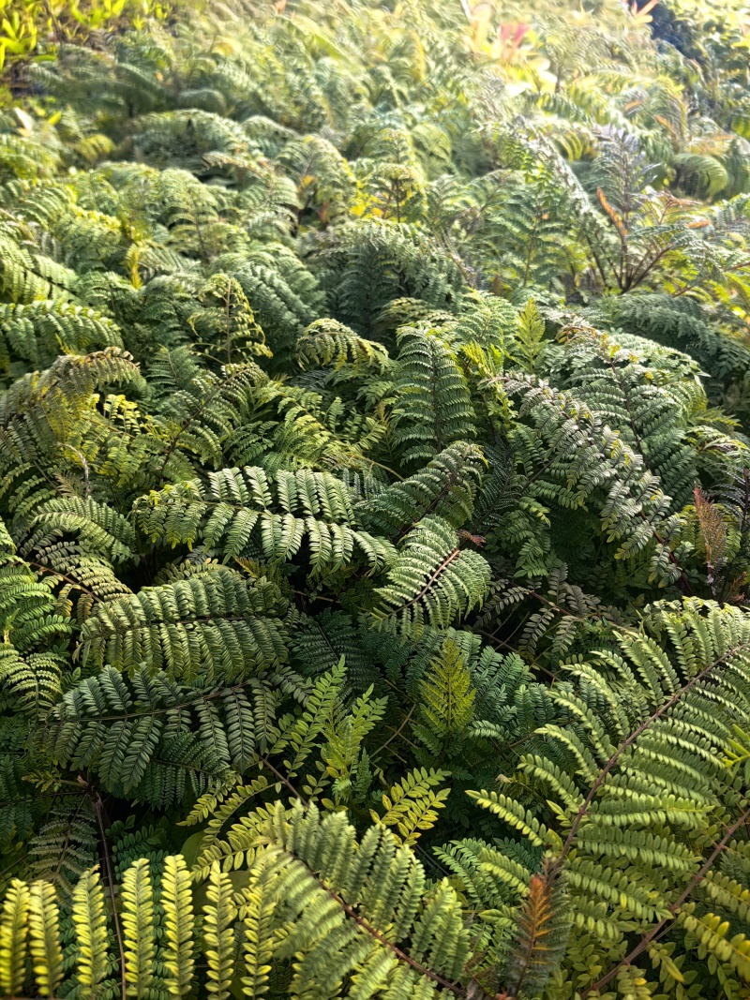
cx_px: 375
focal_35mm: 27
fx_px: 780
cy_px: 500
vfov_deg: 65.3
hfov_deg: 51.3
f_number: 2
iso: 50
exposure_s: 1/423
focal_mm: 5.75
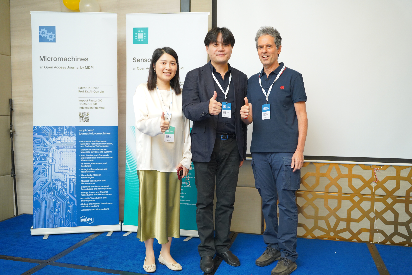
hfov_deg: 55.5
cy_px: 138
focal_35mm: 34
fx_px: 391
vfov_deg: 38.7
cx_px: 206
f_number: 2.8
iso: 2500
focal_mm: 34.2
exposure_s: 1/100
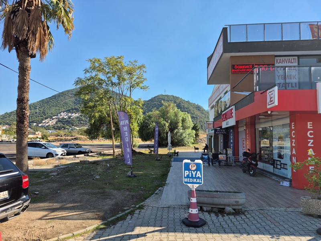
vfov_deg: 58.9
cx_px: 160
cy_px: 120
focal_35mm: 23
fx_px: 213
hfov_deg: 73.9
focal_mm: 5.4
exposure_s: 1/1312
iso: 25
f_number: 1.8
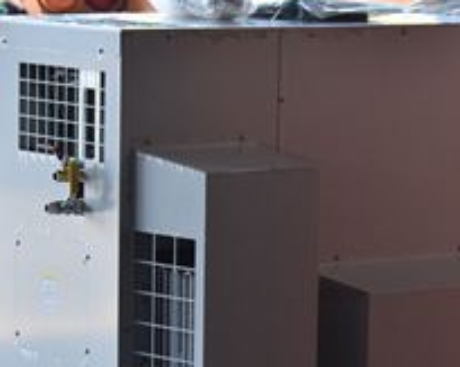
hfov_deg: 9.7
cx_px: 253
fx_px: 2722
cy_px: 331
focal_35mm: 200
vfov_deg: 7.7
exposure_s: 1/500
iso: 1250
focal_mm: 58
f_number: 6.3
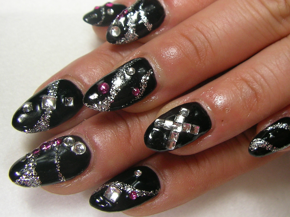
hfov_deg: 49.0
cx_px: 145
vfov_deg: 37.7
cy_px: 108
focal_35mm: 38
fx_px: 318
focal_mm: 6
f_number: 2.9
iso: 73
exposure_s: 1/49.8
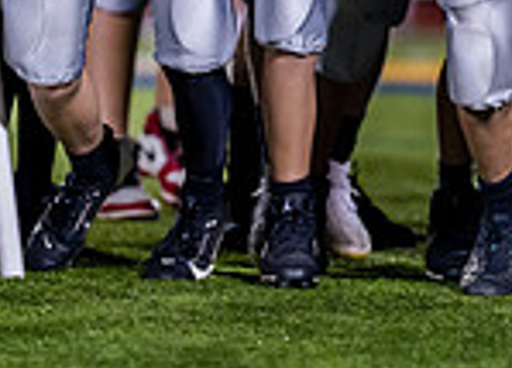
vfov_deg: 2.5
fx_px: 8274
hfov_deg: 3.5
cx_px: 663
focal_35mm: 568
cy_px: -165
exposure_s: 1/1000
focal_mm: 135
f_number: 1.8
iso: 800
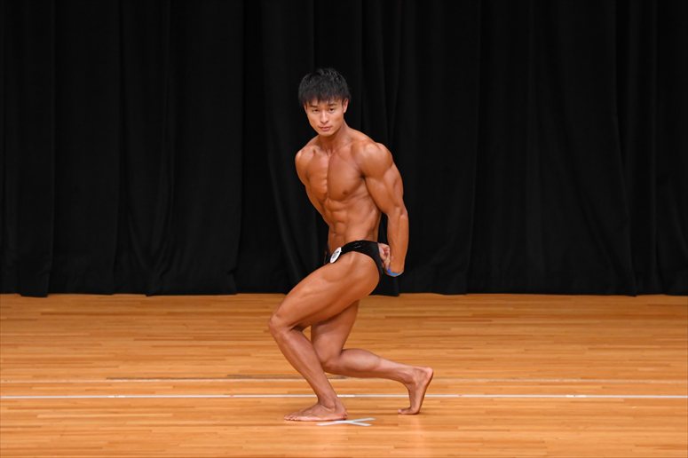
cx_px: 344
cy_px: 229
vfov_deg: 4.8
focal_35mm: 285
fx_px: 5444
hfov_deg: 7.2
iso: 3200
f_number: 5.6
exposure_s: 1/400
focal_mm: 190
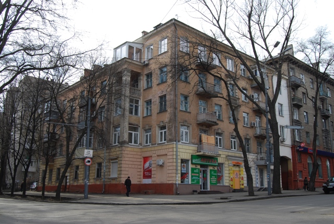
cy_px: 112
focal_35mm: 34
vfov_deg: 38.4
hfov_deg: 55.1
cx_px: 167
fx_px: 320
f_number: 9
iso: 200
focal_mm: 23
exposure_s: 1/125
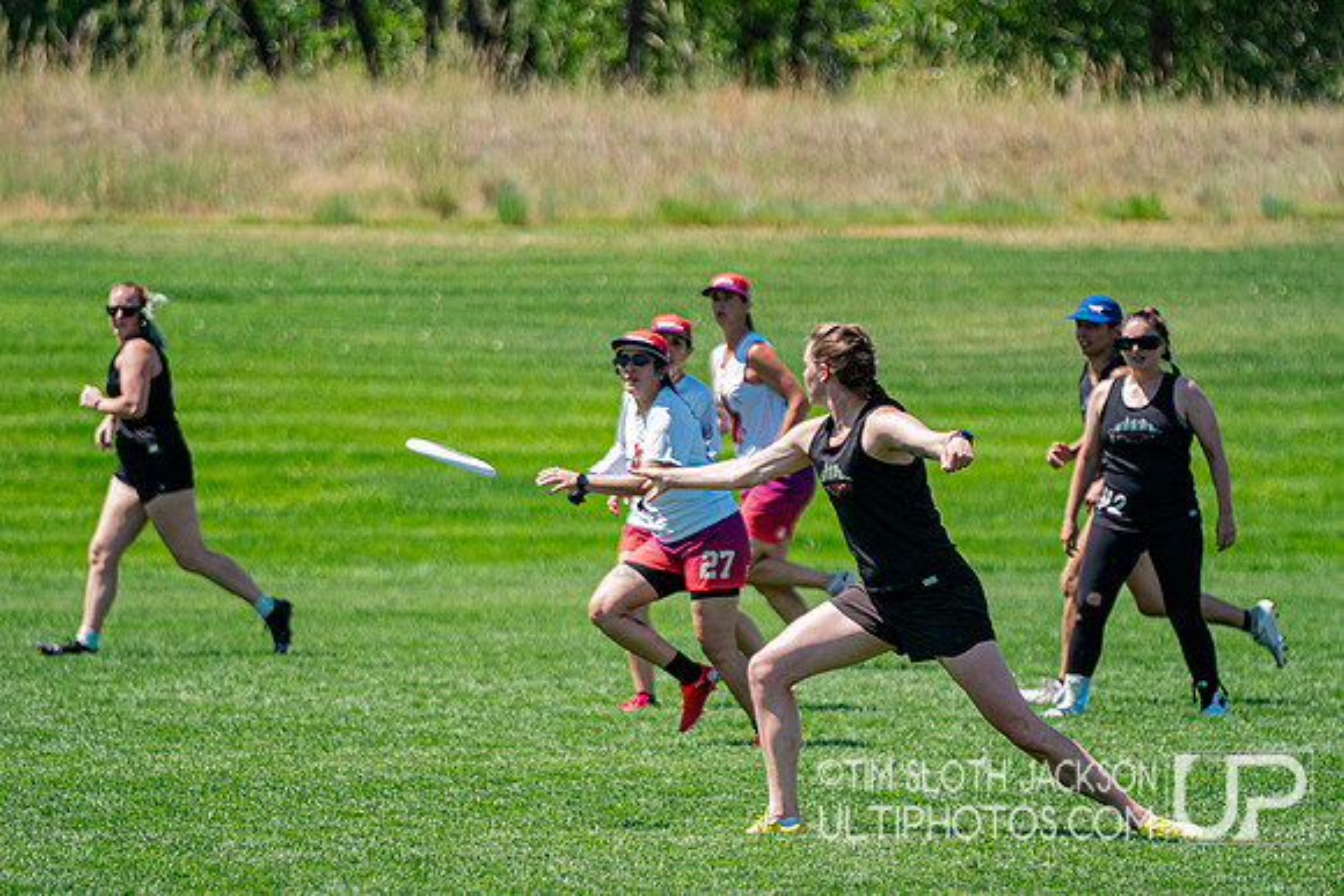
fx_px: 12104
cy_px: 618
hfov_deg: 6.4
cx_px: 732
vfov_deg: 4.2
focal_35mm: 324
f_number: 2.8
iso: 500
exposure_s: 1/6400
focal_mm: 200
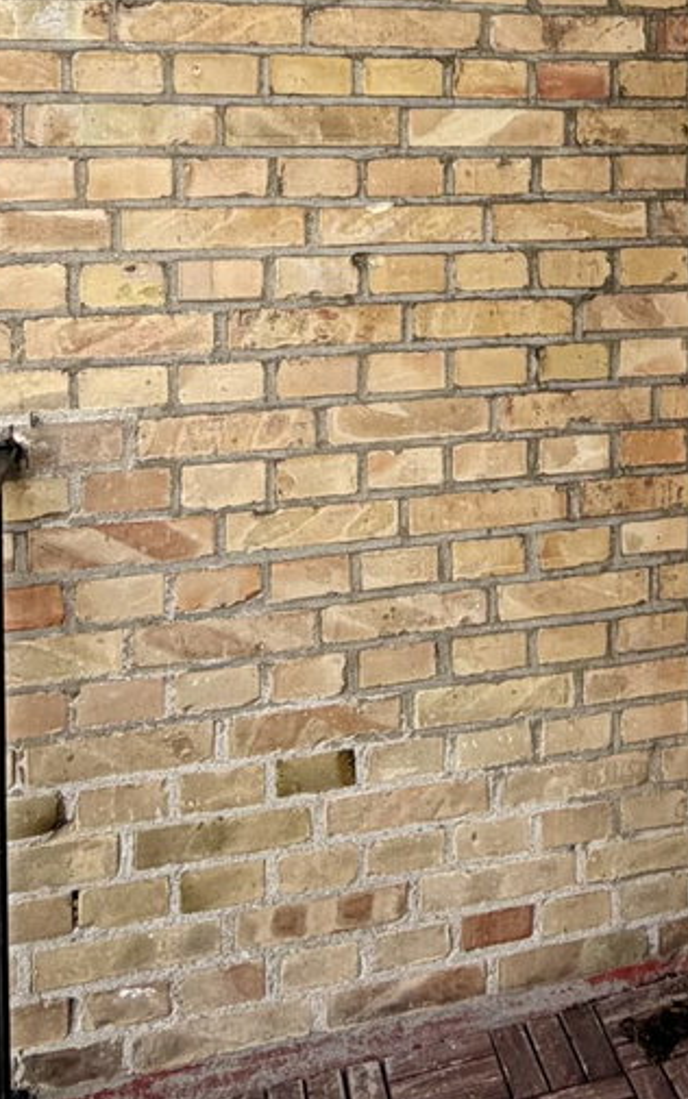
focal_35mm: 47
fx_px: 1409
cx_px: 705
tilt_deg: -1.2
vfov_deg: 40.0
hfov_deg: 25.9
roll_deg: +0.1
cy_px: 146
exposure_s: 1/220
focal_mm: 2.22
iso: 40
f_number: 2.2
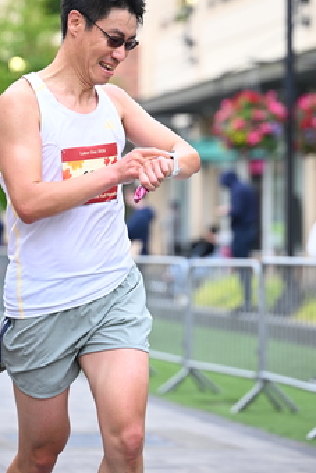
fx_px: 2210
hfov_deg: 8.2
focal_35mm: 168
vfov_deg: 12.2
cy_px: 139
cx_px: 144
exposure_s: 1/1250
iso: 1000
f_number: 2.8
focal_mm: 104
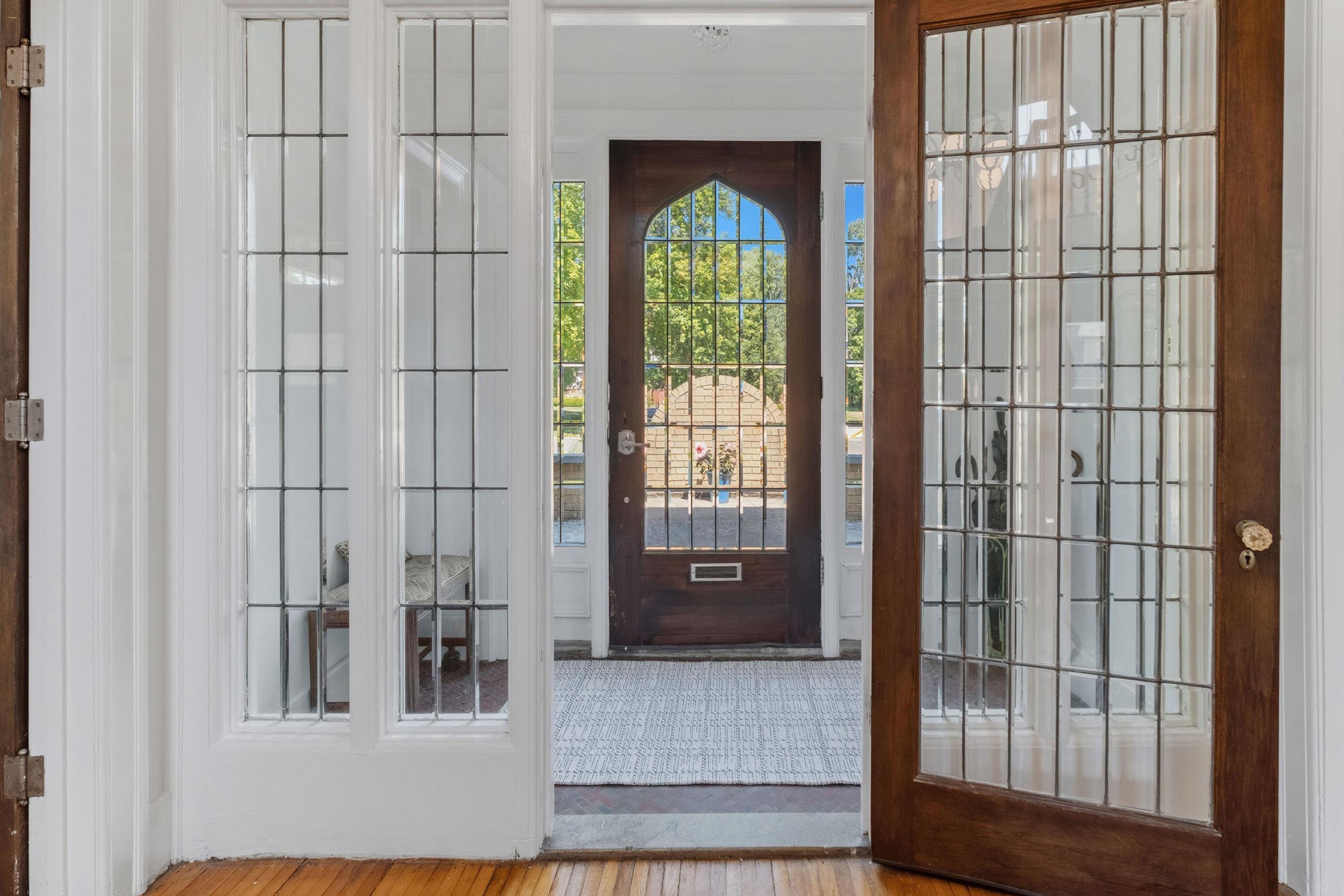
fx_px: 709
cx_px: 673
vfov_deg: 64.3
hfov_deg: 86.9
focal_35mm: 19
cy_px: 386
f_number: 7.1
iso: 640
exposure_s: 1/4
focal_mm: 10
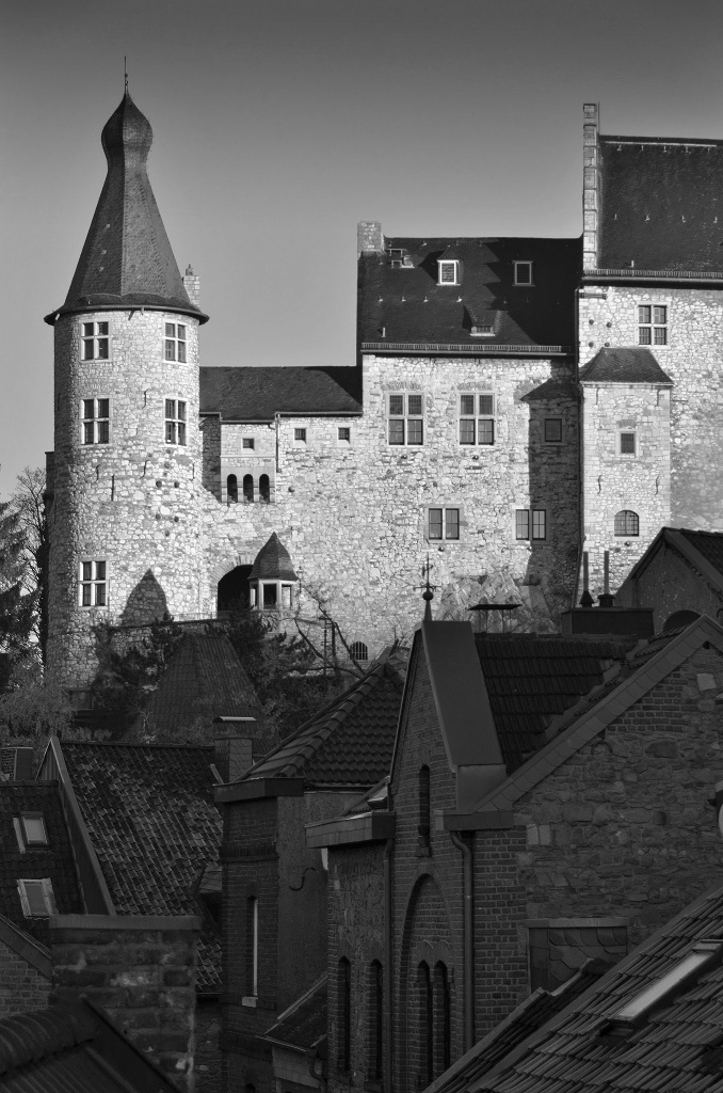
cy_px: 546
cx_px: 362
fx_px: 3178
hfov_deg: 13.0
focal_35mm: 105
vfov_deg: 19.5
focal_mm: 70
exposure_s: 1/500
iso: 200
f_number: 9
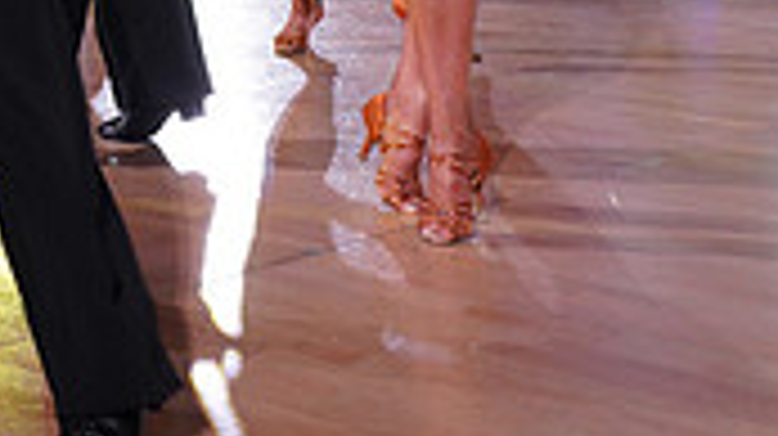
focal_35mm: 88
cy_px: -299
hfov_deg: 20.2
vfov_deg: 12.7
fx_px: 1814
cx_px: -445
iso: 1600
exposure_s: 1/160
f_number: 5.6
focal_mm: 25
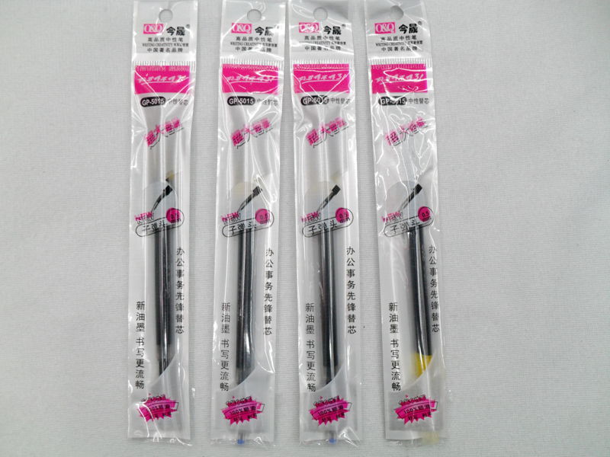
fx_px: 617
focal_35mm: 35
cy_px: 228
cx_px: 305
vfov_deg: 40.7
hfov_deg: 52.6
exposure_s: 1/30
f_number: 2.8
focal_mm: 6.2
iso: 120
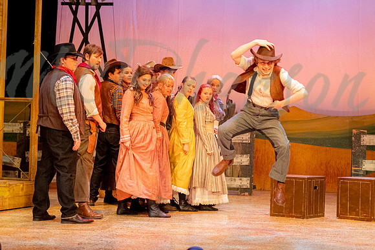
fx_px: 1015
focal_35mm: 97
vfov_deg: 14.0
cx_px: 191
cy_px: 100
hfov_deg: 20.9
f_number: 1.8
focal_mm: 35
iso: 2000
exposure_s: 1/1000
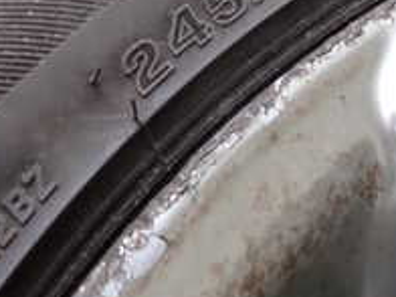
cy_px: 119
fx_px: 1052
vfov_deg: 16.1
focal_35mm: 92
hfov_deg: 21.2
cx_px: 289
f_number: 2.3
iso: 125
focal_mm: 5.4
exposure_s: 1/125
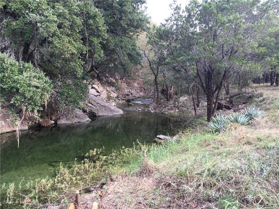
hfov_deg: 61.7
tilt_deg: -4.6
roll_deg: -0.3
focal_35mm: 29
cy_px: 104
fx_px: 234
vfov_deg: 48.2
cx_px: 140
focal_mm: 4.15
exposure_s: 1/60
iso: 32
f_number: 2.2
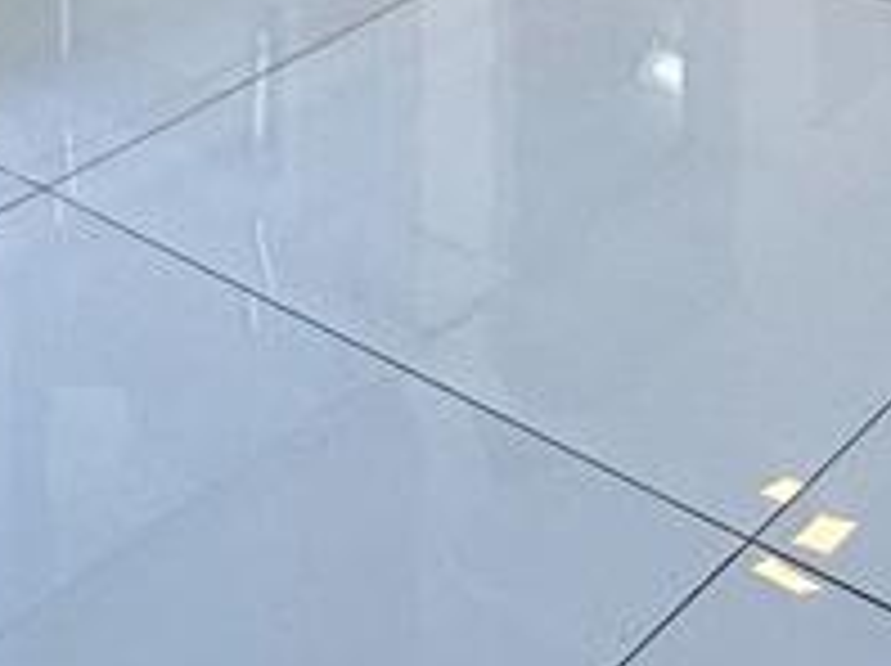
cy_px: -828
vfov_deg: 13.3
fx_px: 2262
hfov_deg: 22.0
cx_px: 713
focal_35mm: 88
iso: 100
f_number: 2.2
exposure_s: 1/100
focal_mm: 2.22
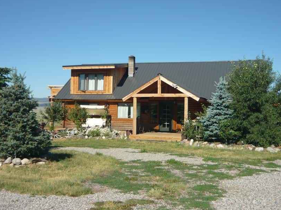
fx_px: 341
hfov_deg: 44.8
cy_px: 81
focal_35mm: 42
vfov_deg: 34.2
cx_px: 133
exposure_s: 1/200
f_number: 8
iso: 100
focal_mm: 5.5
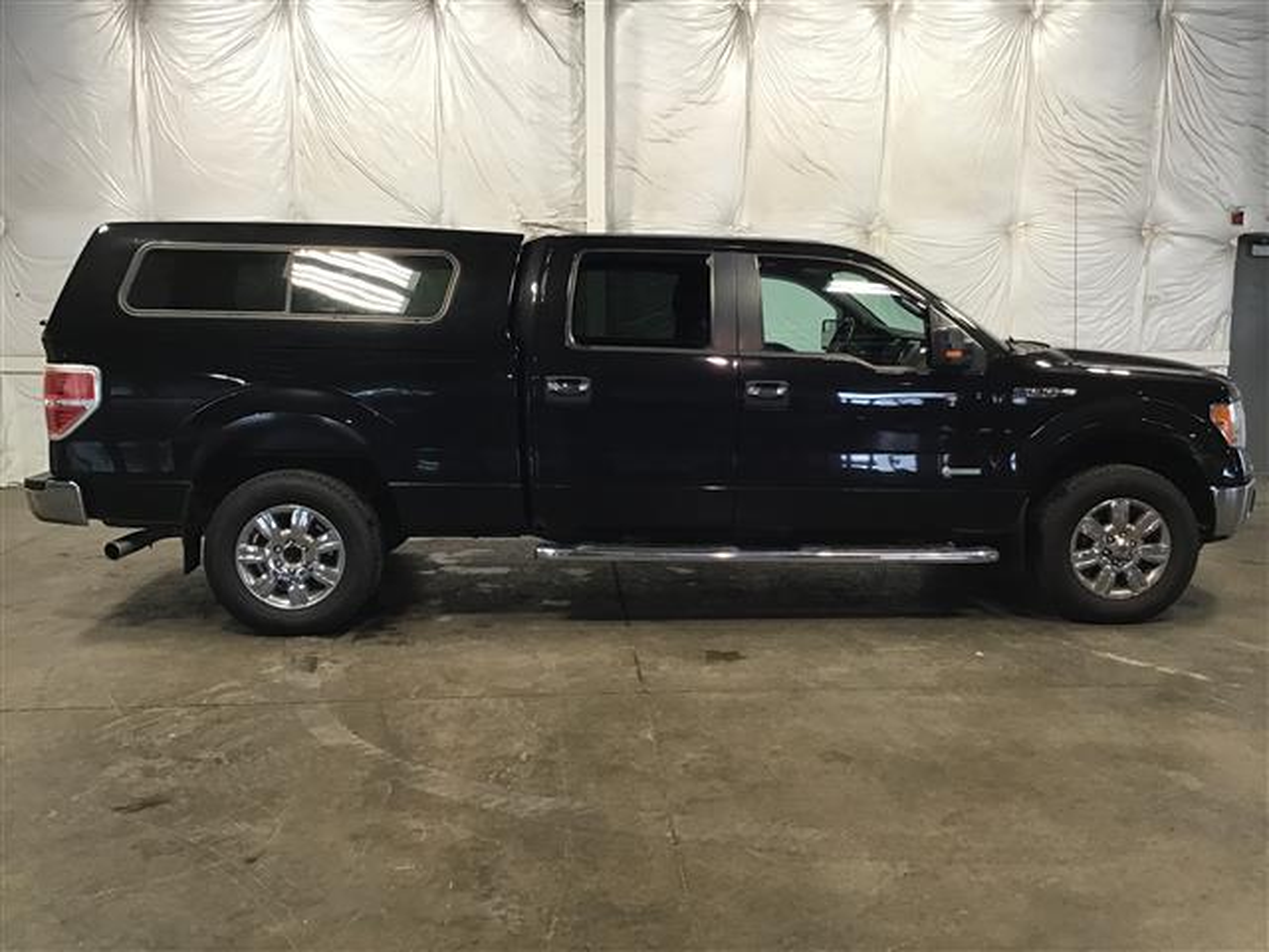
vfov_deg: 45.4
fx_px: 1136
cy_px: 476
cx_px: 634
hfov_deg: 58.4
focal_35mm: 31
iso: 80
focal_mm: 3.3
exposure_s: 1/30
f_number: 2.4
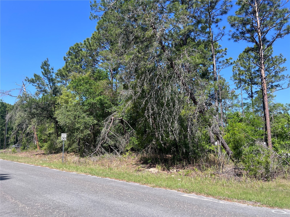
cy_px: 108
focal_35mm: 26
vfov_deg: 53.1
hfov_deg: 67.3
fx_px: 218
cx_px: 145
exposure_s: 1/1802
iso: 50
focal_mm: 5.1
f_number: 1.6
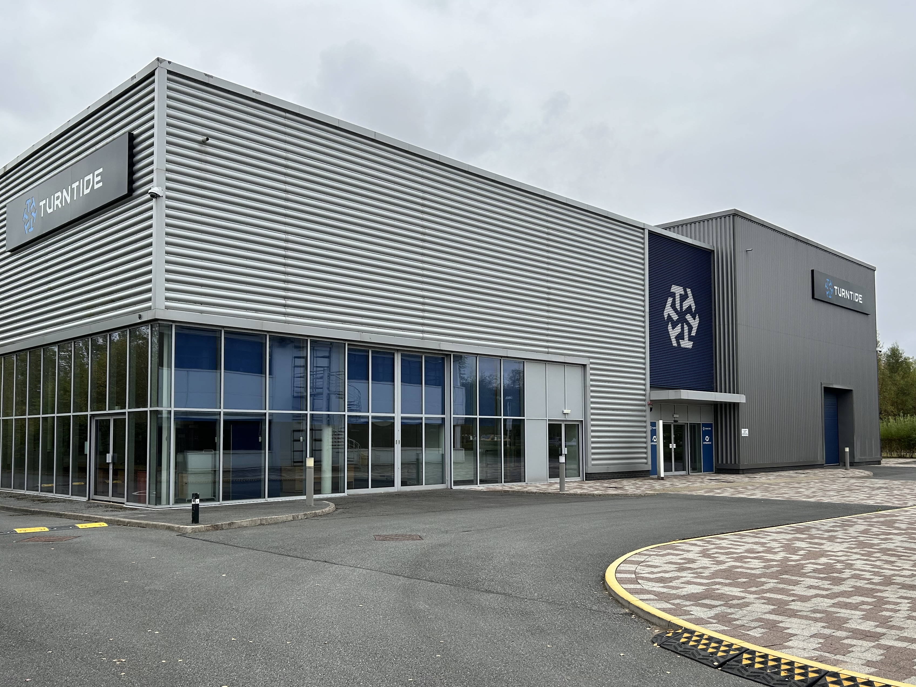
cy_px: 392
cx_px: 411
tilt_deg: +3.5
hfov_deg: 58.2
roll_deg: +0.4
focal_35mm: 31
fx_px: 820
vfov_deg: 45.3
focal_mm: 5.7
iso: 50
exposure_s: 1/2165
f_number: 1.5
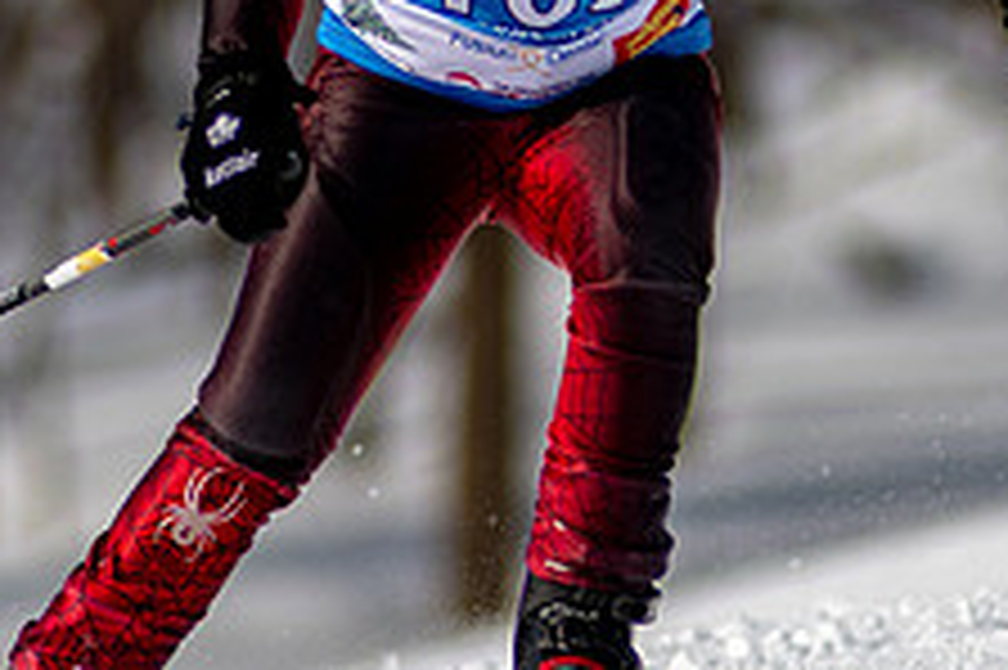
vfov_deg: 1.1
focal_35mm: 1275
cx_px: 666
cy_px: 15
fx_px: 35673
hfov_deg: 1.6
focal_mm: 300
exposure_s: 1/6400
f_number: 2.8
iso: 100
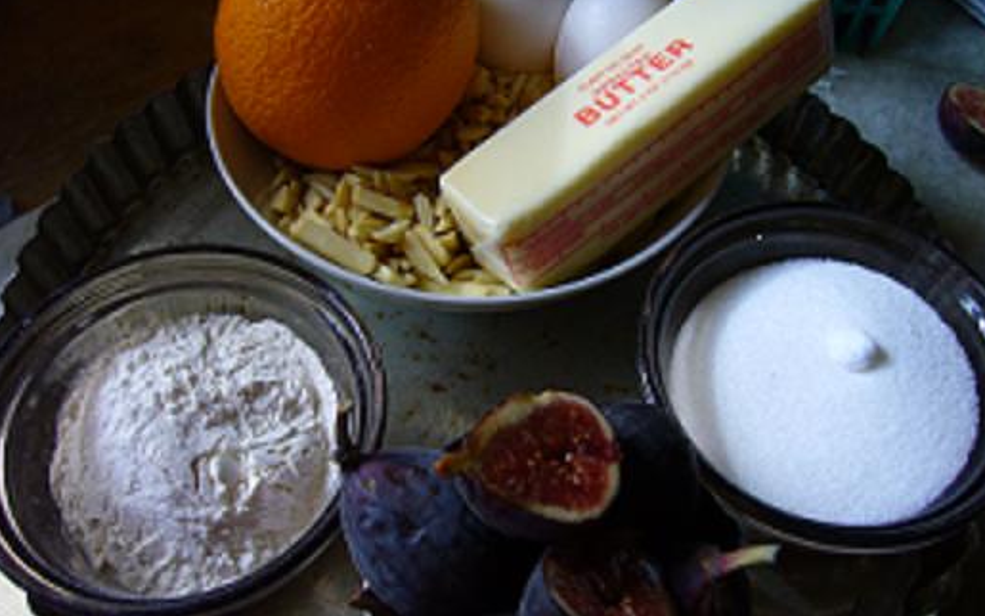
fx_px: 1020
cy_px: 323
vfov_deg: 33.6
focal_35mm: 38
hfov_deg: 51.5
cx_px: 497
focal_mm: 5.8
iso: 125
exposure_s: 1/15
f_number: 2.8
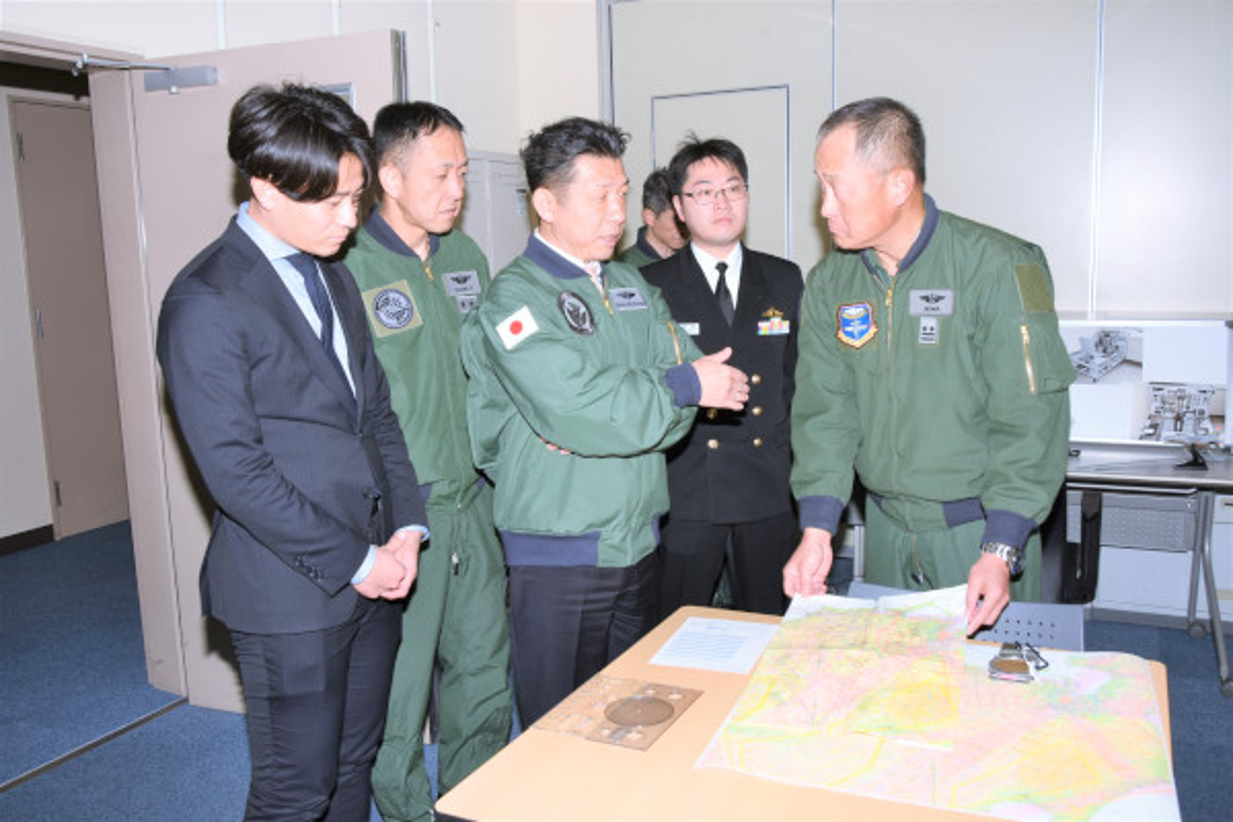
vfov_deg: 43.6
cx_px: 616
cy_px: 411
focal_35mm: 30
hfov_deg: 61.9
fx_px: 1027
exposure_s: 1/160
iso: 100
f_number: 10
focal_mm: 20
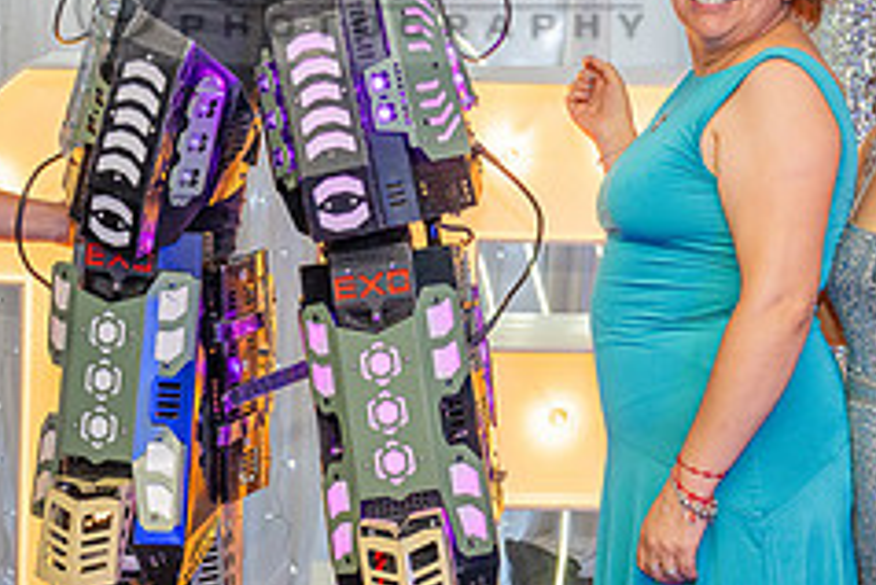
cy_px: -24
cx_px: 364
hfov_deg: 22.6
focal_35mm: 90
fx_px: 2191
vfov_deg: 14.9
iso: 1250
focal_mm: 37
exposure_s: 1/200
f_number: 4.5
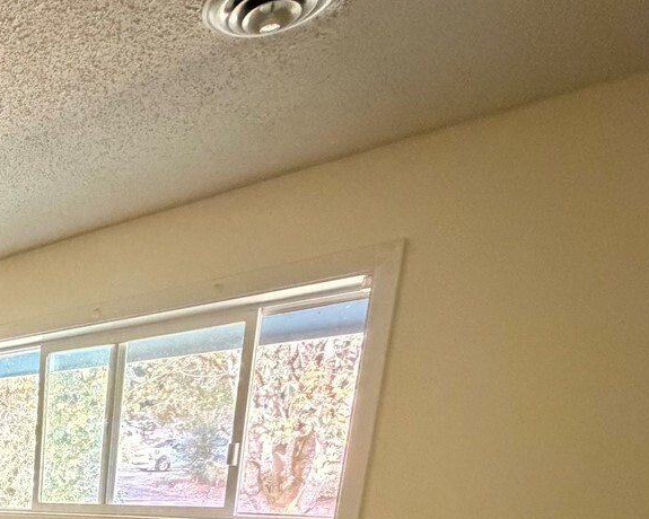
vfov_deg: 31.2
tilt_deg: -13.8
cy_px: 659
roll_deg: -0.2
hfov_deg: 36.7
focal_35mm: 38
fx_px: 730
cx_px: -132
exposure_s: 1/60
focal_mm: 2.22
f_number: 2.2
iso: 1250
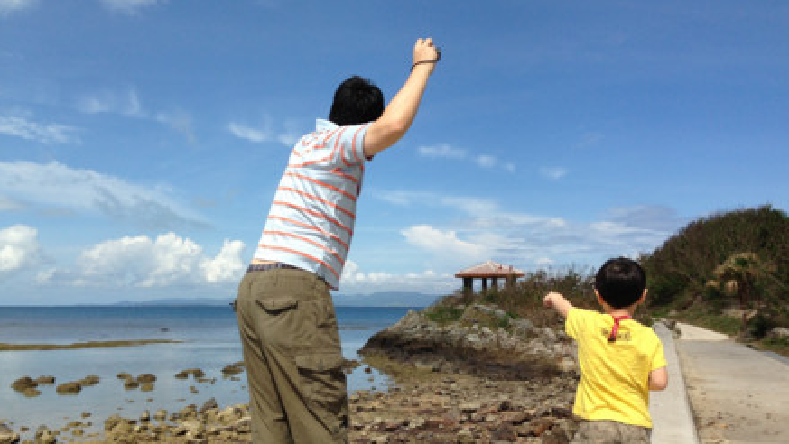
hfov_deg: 54.0
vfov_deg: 31.8
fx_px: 774
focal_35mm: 37
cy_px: 289
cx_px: 404
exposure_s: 1/2262
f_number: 2.4
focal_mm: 4.13
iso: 50
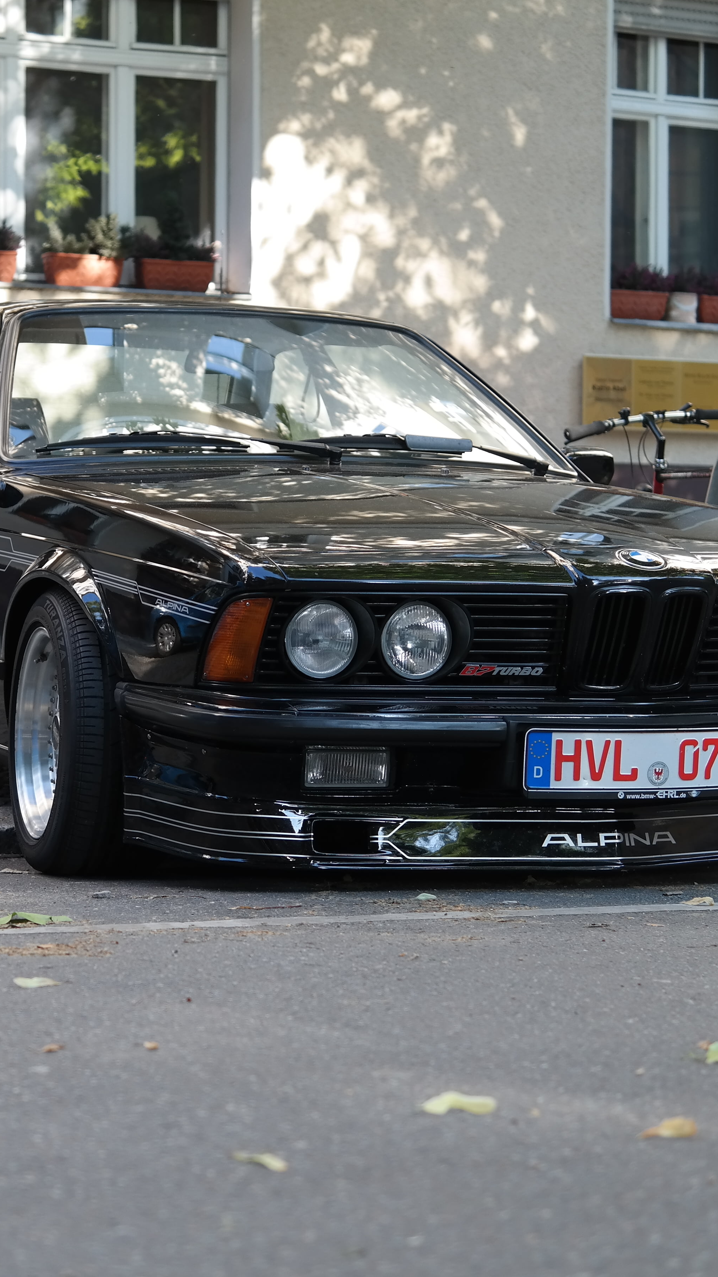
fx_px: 2471
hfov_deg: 16.4
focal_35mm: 73
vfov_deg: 29.0
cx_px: 143
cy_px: 632
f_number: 2.2
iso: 100
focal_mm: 30
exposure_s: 1/160
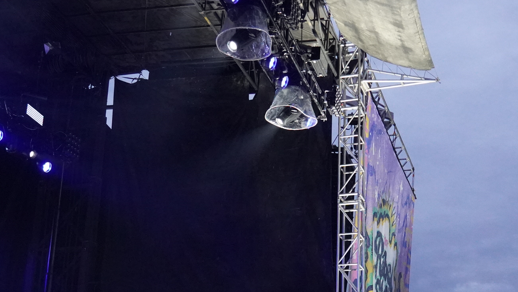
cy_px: 257
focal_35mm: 58
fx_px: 797
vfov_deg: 20.4
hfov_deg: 36.0
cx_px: 294
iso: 12800
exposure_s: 1/160
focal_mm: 24
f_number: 4
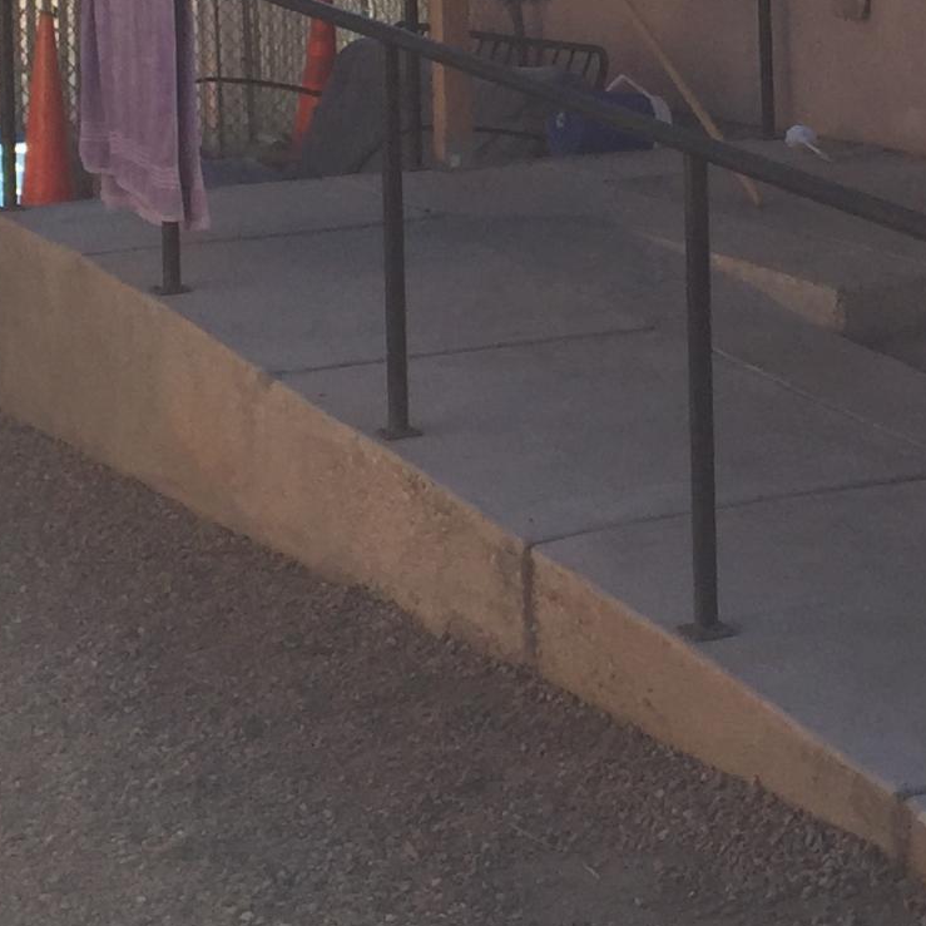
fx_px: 3148
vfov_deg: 16.2
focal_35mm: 104
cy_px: -103
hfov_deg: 16.3
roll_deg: +1.0
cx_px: 999
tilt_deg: -0.2
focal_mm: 4.15
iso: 32
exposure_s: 1/1582
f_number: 2.2
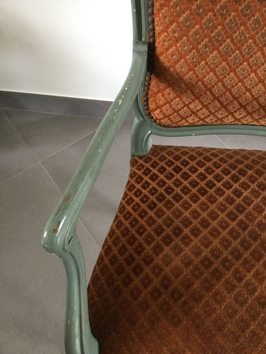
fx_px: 318
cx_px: 133
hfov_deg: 45.4
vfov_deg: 58.4
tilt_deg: -57.6
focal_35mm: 31
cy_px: 177
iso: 200
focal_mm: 3.3
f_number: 2.4
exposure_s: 1/25
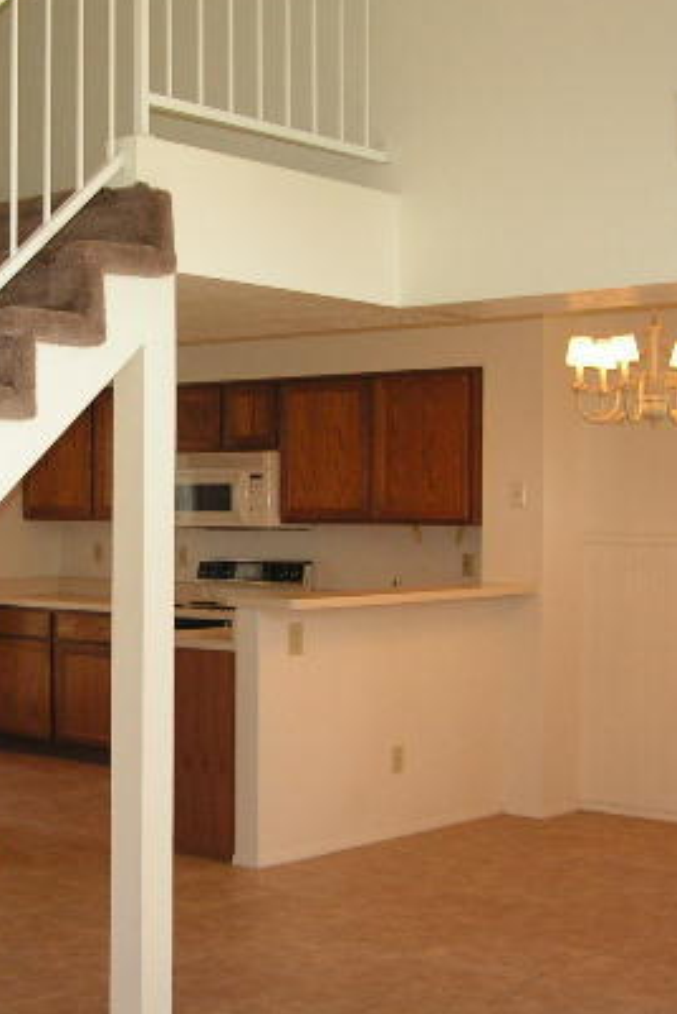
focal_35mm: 63
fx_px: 1774
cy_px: 450
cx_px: 99
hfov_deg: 21.2
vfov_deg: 31.8
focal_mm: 6.3
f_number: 2.8
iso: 100
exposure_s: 1/50
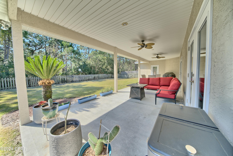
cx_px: 116
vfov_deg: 90.1
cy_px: 78
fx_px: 78
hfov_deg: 112.6
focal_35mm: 12
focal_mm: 12
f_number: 11
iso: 100
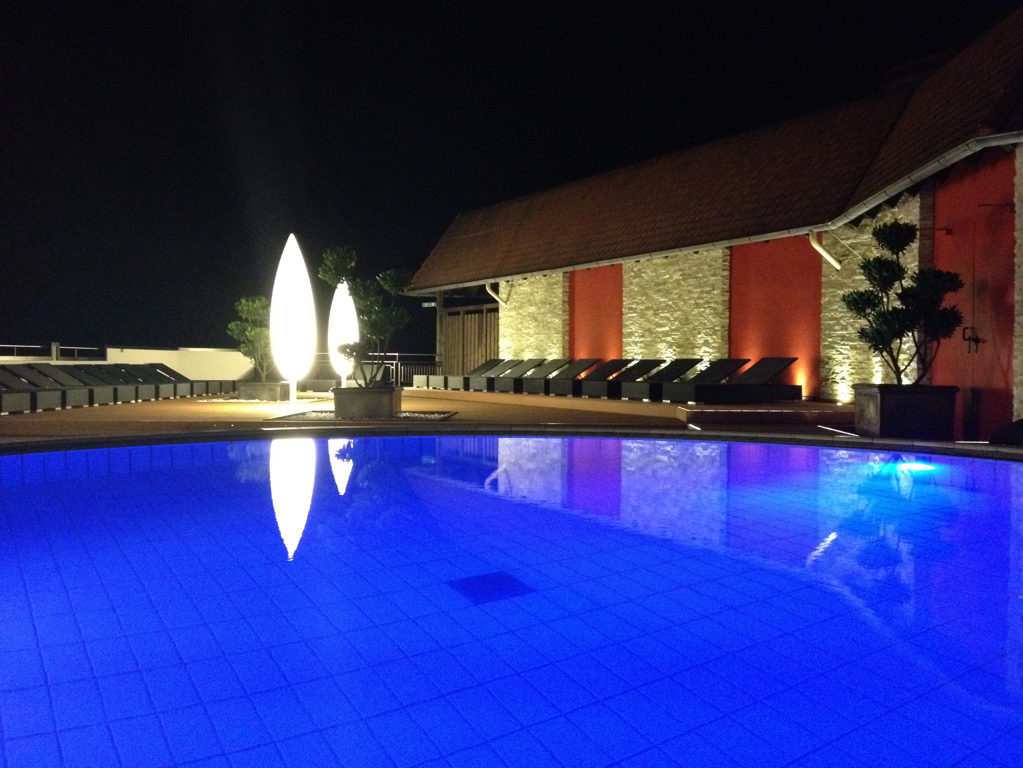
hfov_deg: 52.6
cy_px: 384
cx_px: 512
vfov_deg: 40.7
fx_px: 1034
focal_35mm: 35
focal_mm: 4.28
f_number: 2.4
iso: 640
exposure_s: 1/15
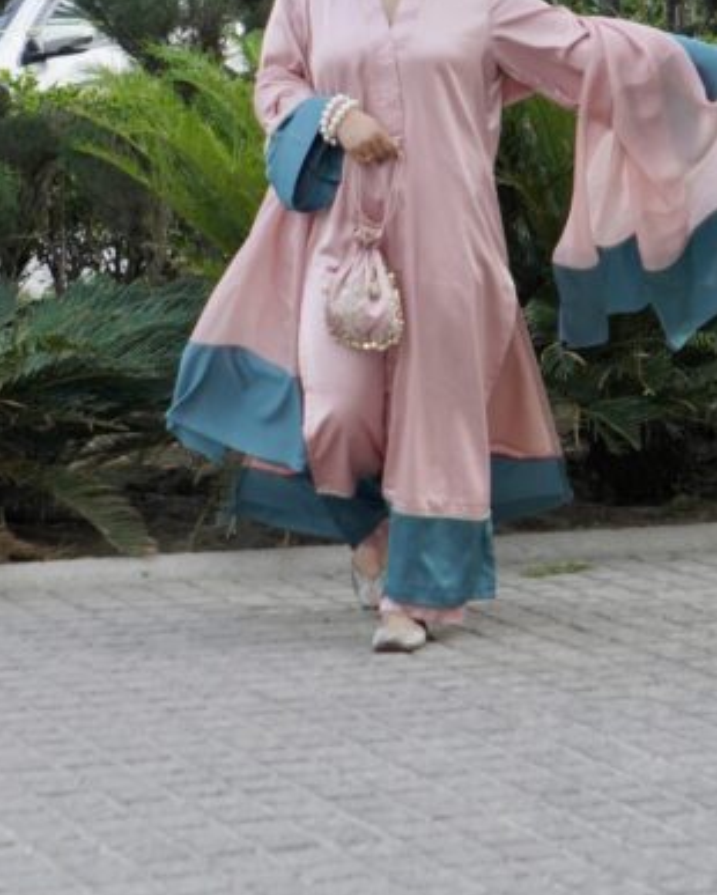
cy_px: 190
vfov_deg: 12.8
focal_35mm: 150
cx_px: 375
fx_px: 3973
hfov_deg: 10.3
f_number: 6.3
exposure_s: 1/400
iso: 800
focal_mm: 55
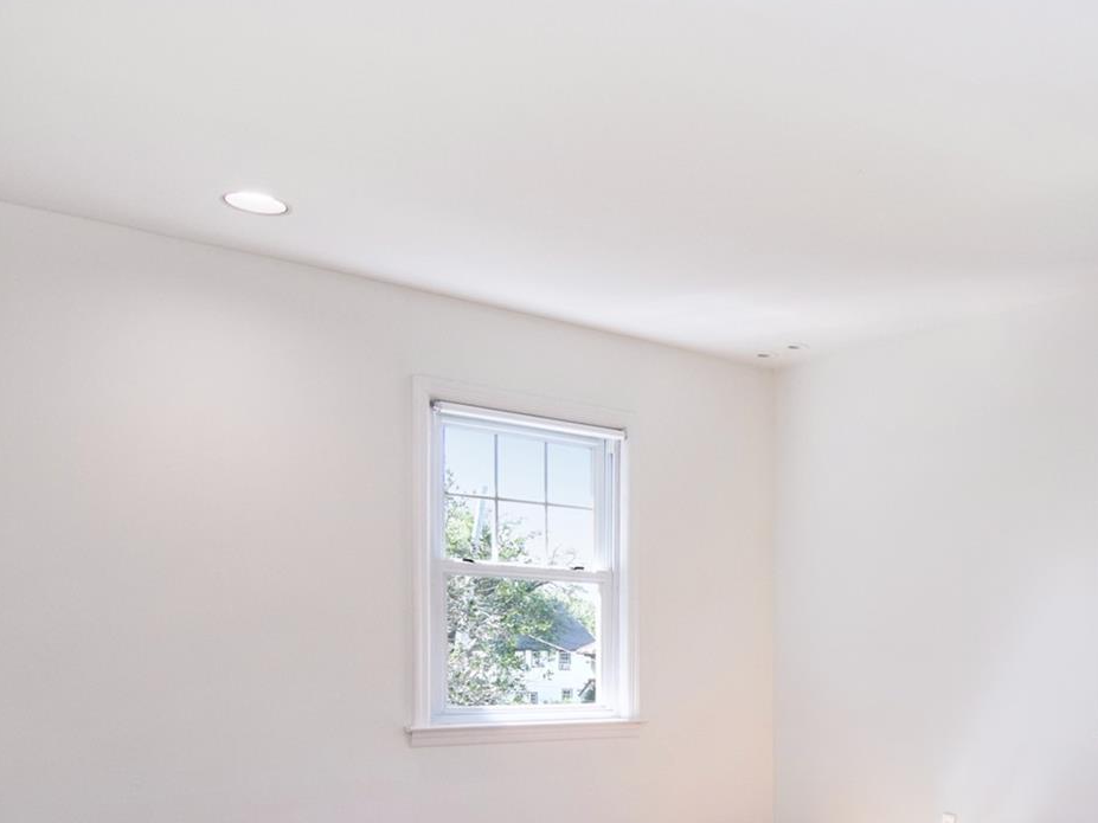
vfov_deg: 39.2
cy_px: 646
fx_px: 1112
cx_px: 981
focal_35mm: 35
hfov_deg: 47.4
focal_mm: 11
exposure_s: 1/125
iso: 640
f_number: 8
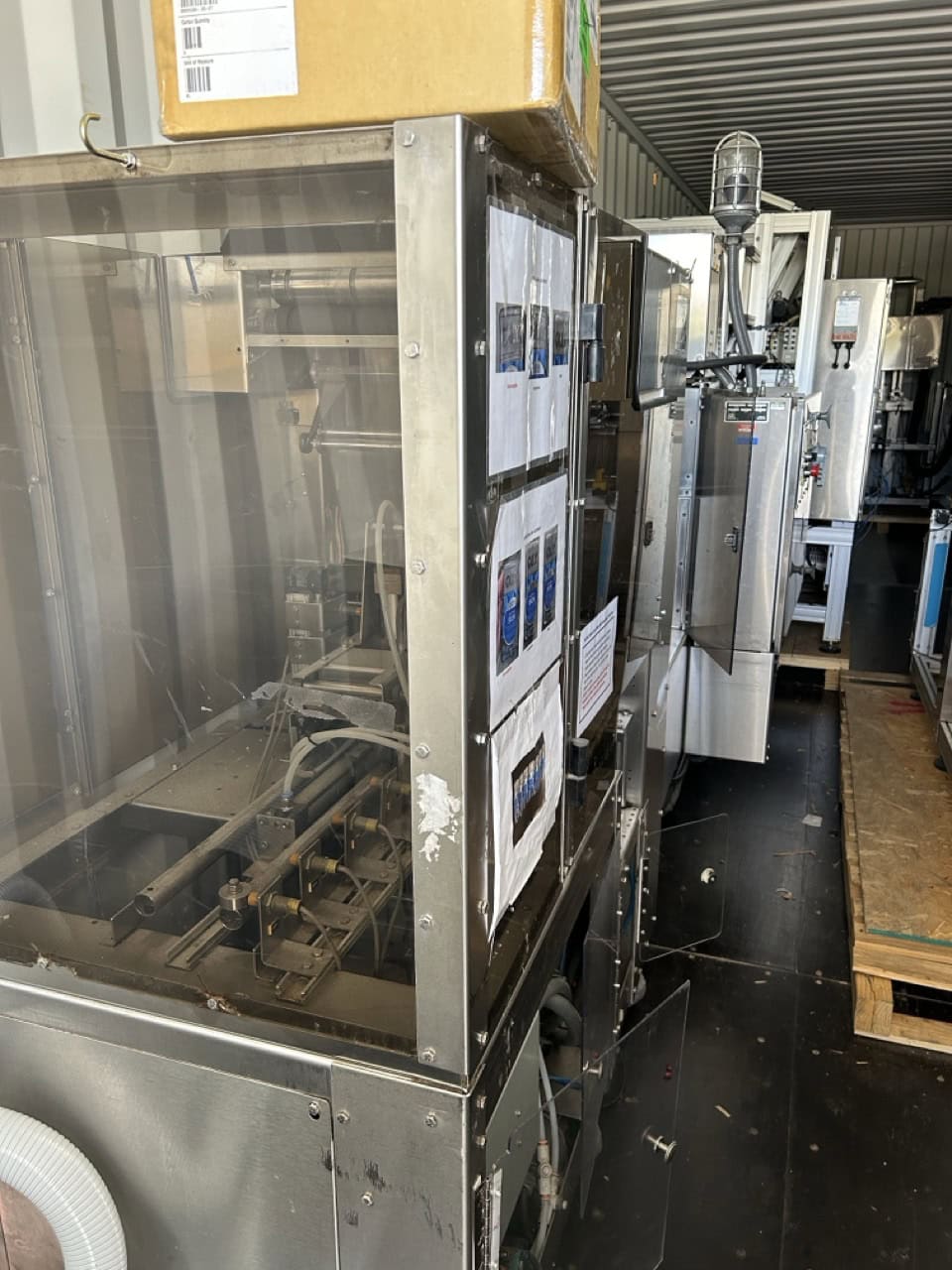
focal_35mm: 26
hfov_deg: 53.1
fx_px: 953
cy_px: 635
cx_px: 476
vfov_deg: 67.3
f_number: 1.5
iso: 125
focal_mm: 5.7
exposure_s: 1/77
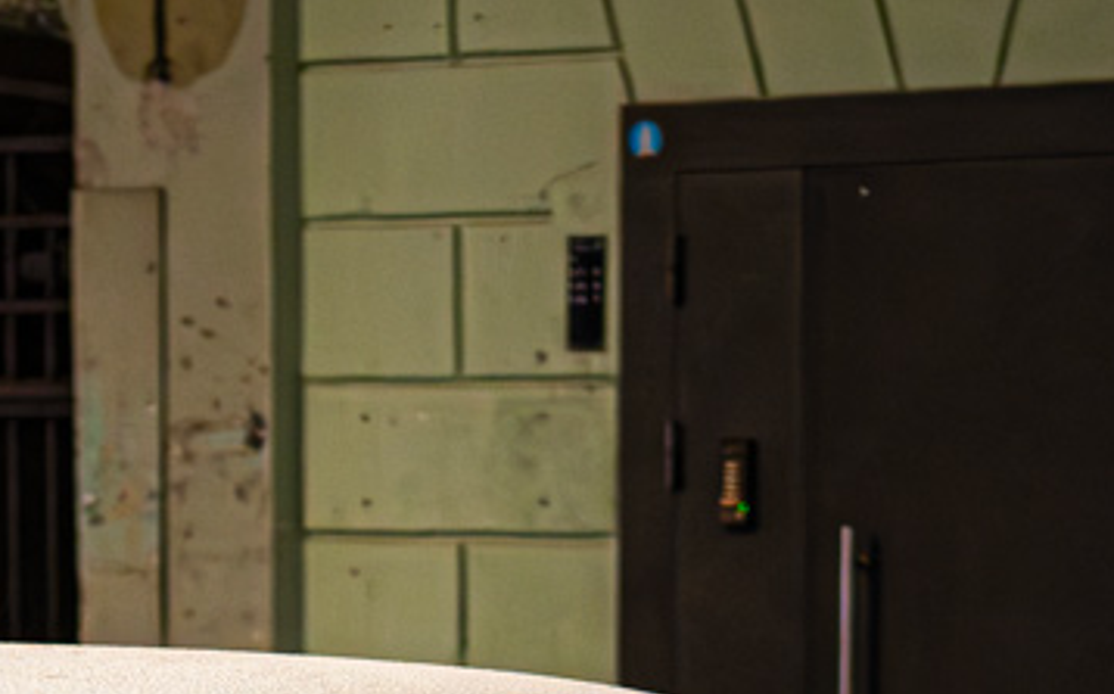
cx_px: 350
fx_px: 5187
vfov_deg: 7.5
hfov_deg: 12.2
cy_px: 1181
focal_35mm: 171
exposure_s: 1/80
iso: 1250
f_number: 2
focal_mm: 40
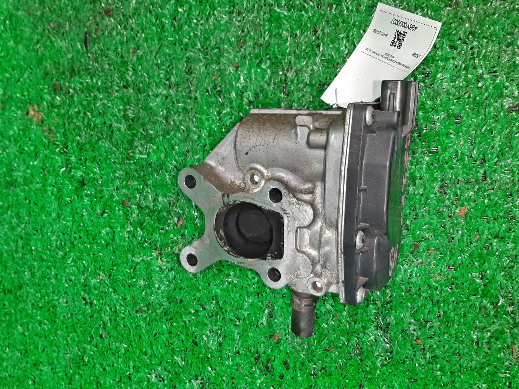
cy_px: 191
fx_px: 405
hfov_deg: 65.3
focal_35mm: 27
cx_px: 262
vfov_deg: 51.3
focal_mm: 3.93
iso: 87
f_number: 1.7
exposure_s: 1/50
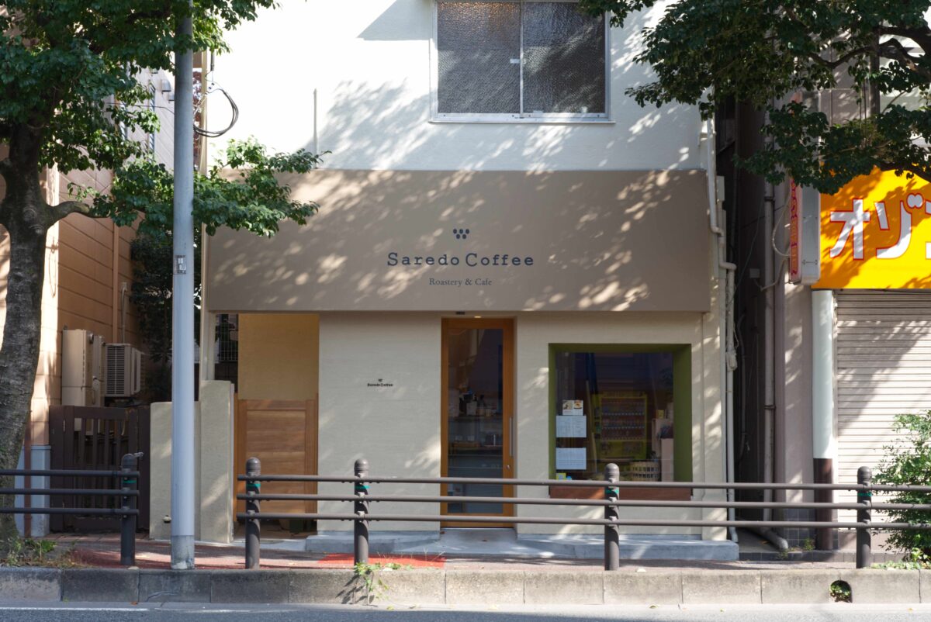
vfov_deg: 21.0
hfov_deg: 30.9
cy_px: 311
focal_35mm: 65
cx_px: 466
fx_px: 1682
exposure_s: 1/125
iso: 200
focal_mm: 65
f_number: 10
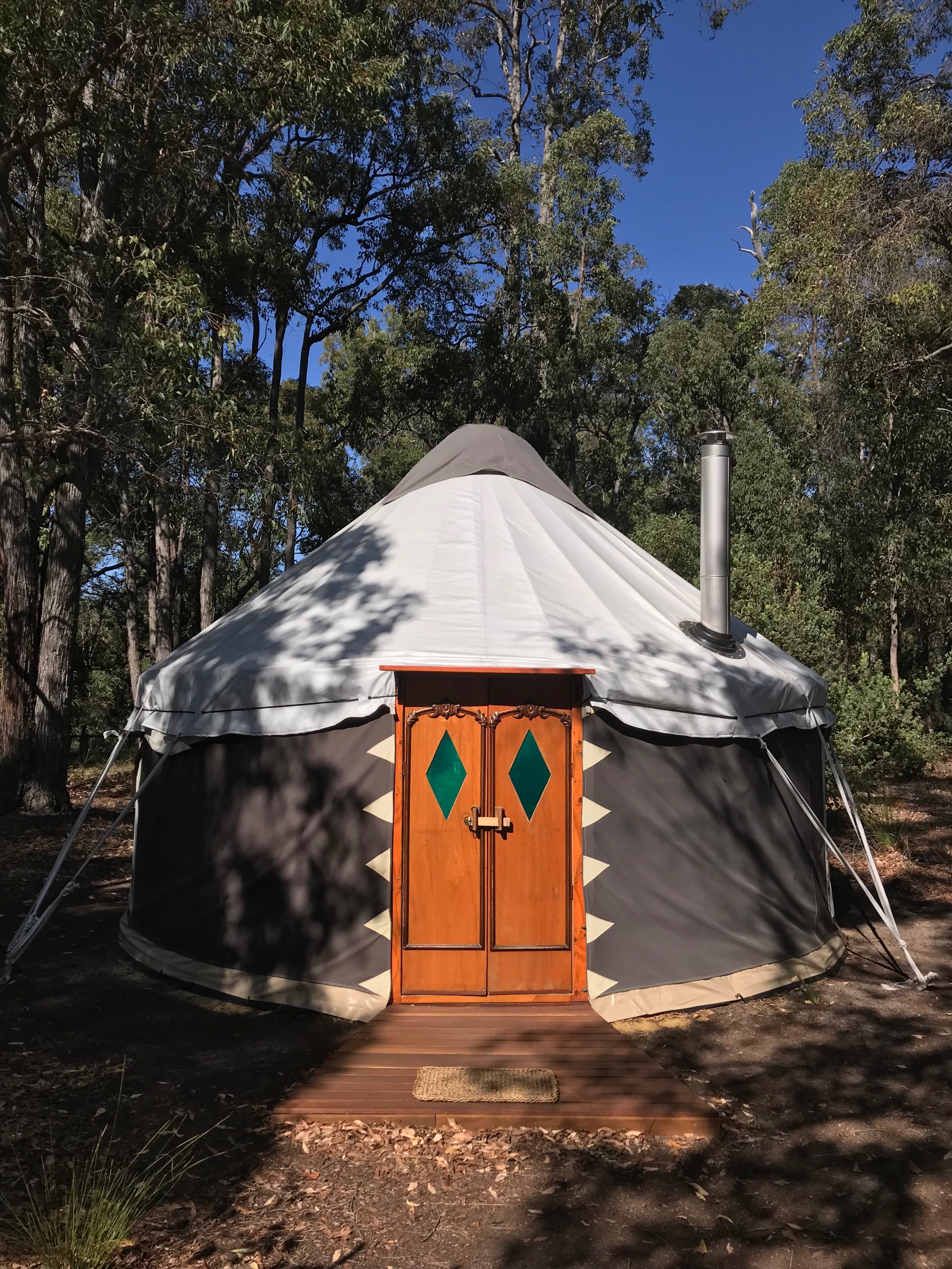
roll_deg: -0.8
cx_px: 476
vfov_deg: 63.4
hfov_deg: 49.7
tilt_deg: +3.3
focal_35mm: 28
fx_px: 1027
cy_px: 634
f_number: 1.8
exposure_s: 1/2660
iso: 20
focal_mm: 3.99
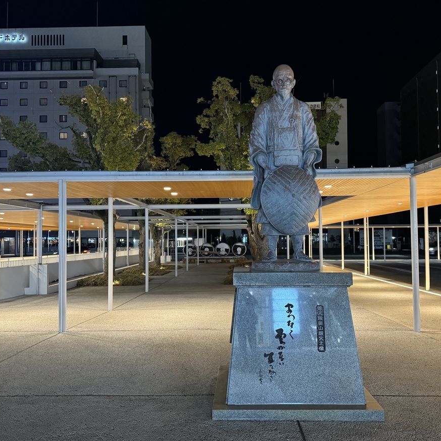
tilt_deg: +2.4
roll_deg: +0.7
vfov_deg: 55.6
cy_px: 226
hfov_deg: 55.6
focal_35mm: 29
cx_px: 230
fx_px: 418
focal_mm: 6.86
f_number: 1.78
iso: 800
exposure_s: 1/45
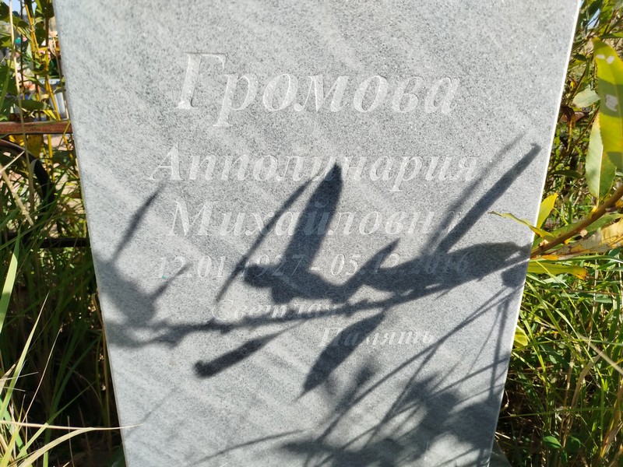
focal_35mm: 24
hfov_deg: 71.6
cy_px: 234
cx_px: 312
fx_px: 432
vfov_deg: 56.8
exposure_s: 1/713
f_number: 1.7
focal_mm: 5.31
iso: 50
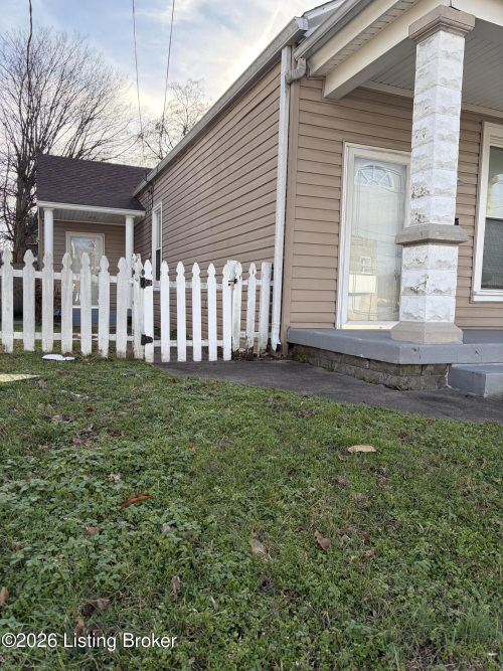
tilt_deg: -3.1
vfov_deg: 67.3
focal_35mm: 26
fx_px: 504
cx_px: 252
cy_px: 336
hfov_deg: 53.0
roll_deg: -1.0
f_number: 1.6
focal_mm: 5.96
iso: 64
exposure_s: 1/1263
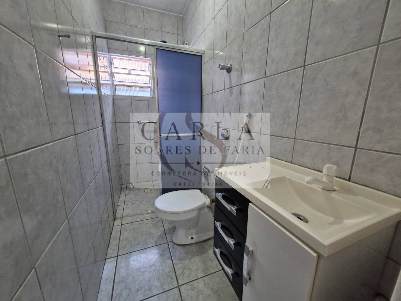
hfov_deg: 106.2
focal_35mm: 13
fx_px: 151
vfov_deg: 89.9
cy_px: 150
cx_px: 200
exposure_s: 1/60
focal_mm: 1.74
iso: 400
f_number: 2.2
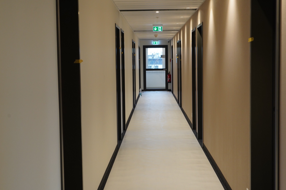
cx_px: 143
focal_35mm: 60
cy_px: 95
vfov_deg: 22.6
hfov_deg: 33.4
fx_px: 477
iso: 1600
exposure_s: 1/160
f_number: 5.6
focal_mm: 60
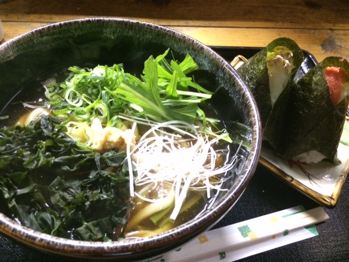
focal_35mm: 29
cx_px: 174
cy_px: 131
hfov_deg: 61.7
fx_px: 292
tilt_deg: -50.8
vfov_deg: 48.2
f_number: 2.2
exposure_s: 1/15
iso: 500
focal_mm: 4.15
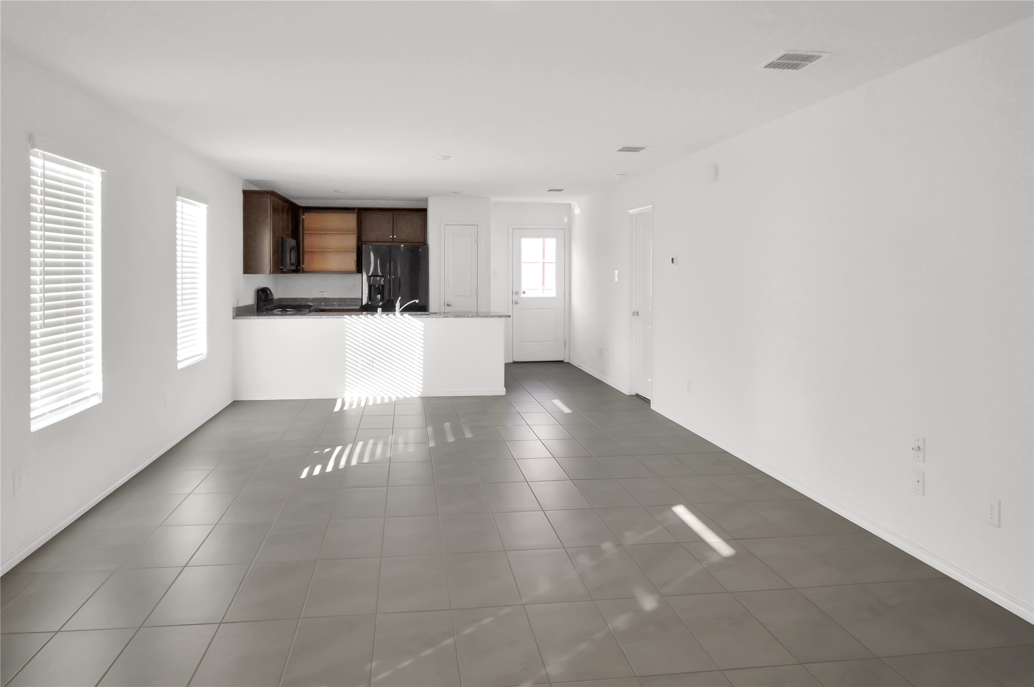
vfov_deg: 53.0
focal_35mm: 24
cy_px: 344
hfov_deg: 73.8
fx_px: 689
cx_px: 517
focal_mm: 16
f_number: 5.3
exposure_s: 1/100
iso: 400
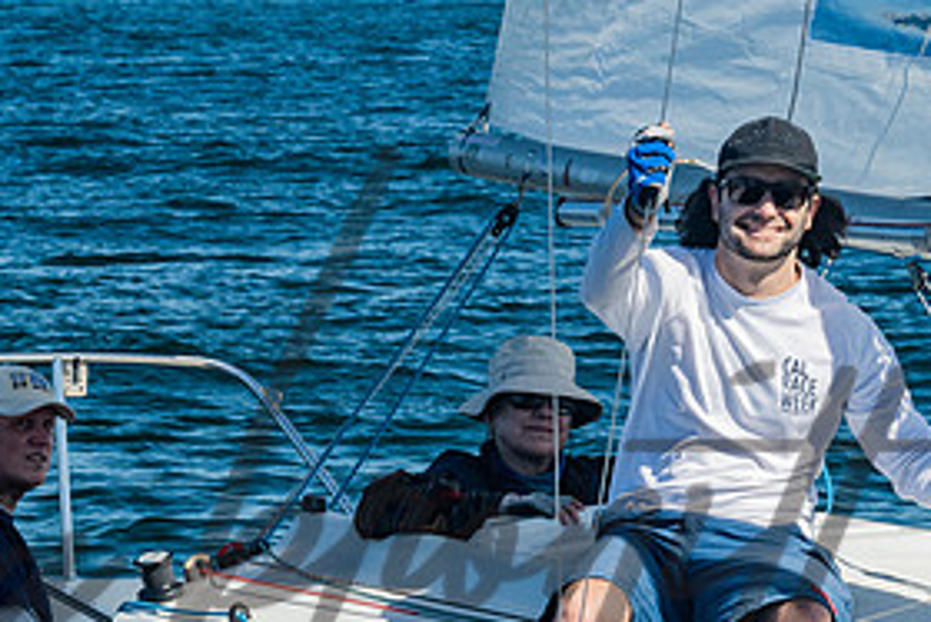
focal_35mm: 225
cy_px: 280
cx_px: 625
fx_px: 5821
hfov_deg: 9.1
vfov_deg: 6.1
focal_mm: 69
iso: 400
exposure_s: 1/320
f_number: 10
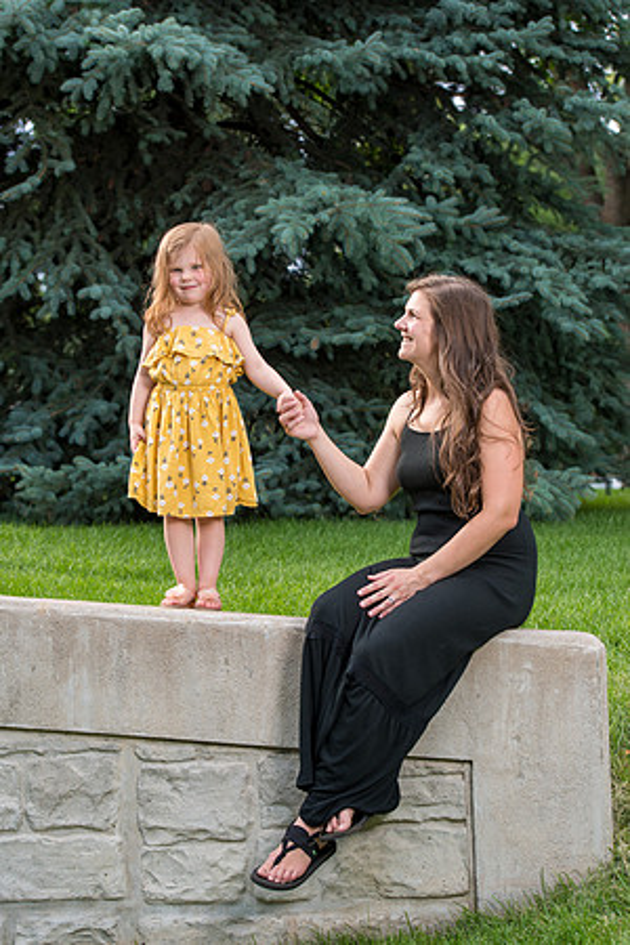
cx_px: 315
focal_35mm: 70
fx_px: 1837
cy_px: 472
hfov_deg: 19.5
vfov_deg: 28.8
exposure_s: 1/200
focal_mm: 70
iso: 250
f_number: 5
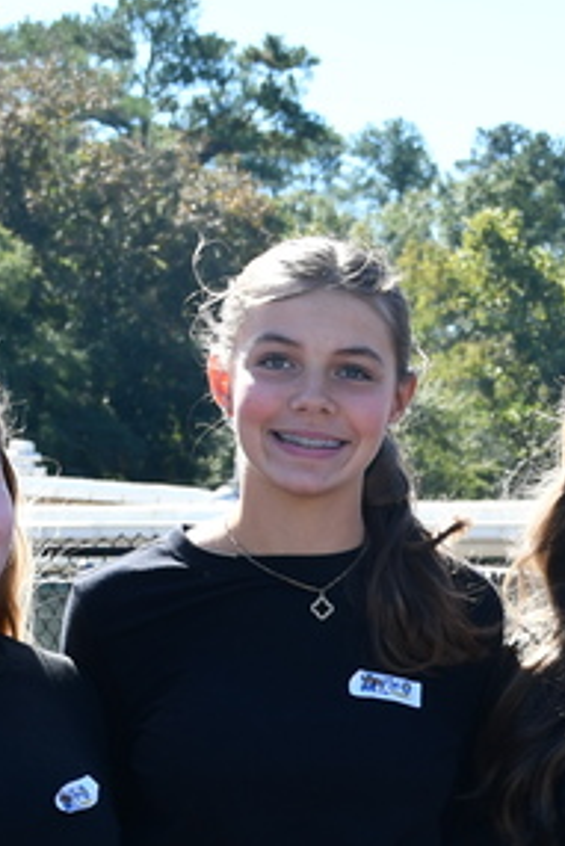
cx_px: 737
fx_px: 4044
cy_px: 800
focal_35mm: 172
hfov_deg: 7.9
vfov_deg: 11.8
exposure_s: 1/250
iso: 200
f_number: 7.1
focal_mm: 32
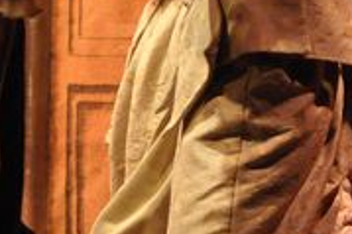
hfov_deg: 4.4
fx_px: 4591
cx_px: -142
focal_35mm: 470
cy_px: -40
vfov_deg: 2.9
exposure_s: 1/60
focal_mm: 70
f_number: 5.3
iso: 3200
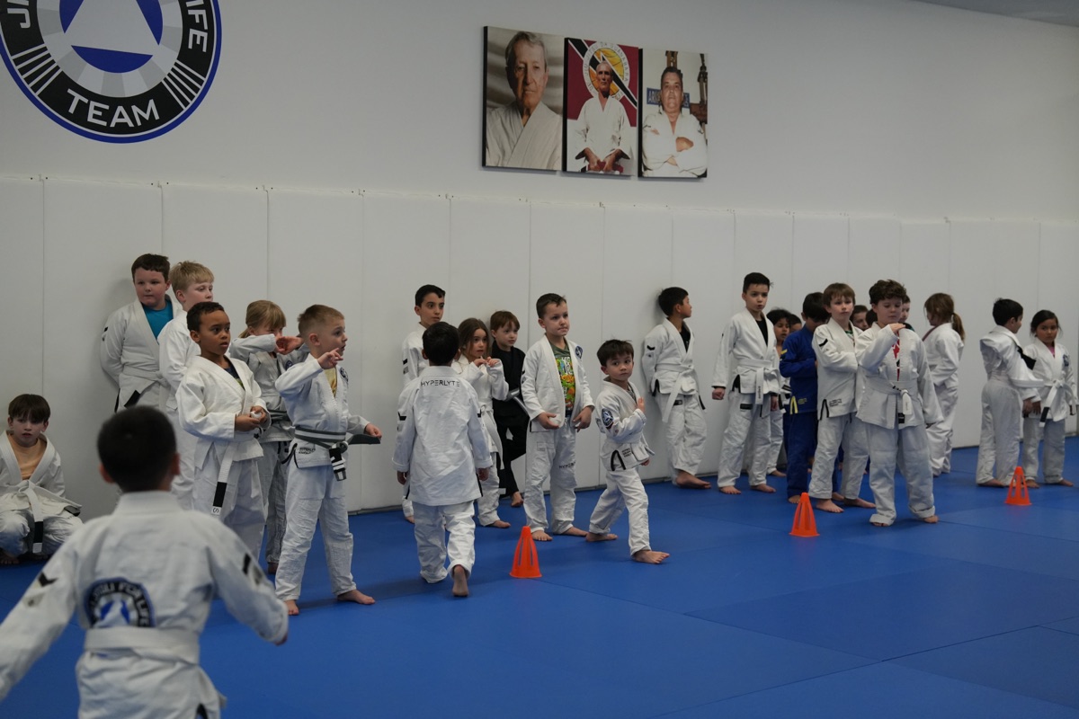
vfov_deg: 24.2
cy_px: 360
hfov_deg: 35.6
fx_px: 1678
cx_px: 540
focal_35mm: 56
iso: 3200
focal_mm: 56
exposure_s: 1/800
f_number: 2.8
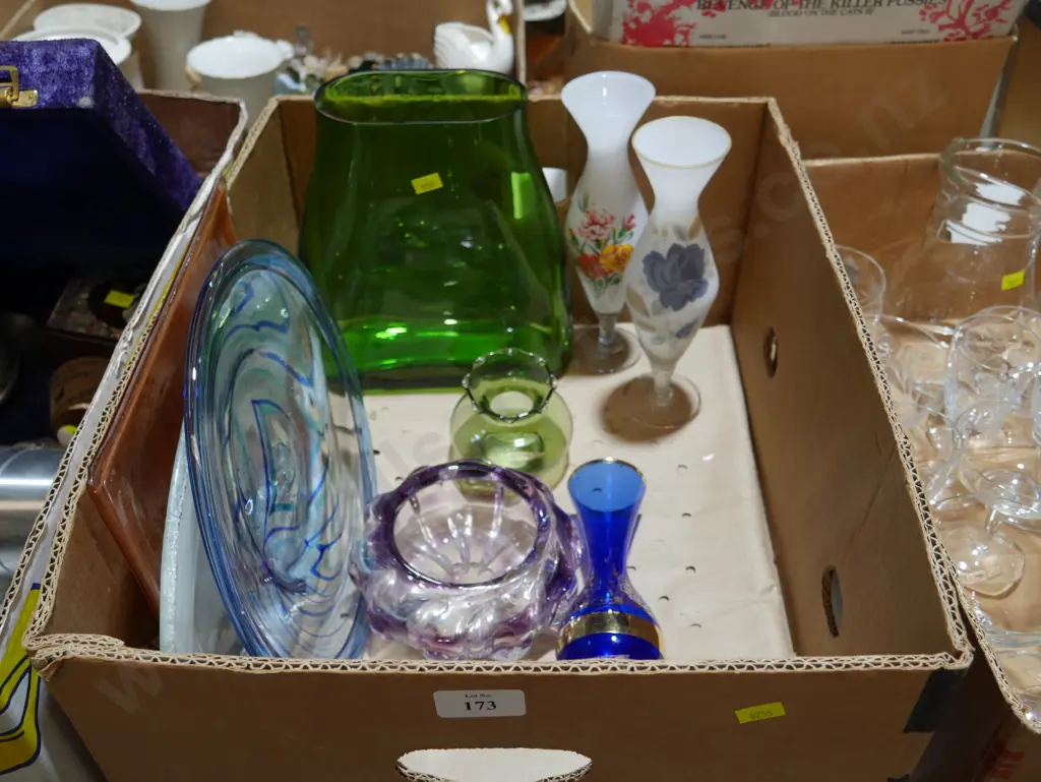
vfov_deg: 44.2
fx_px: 963
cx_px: 520
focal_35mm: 32
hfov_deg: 56.8
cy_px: 391
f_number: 3.6
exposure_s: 1/60
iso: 200
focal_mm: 16
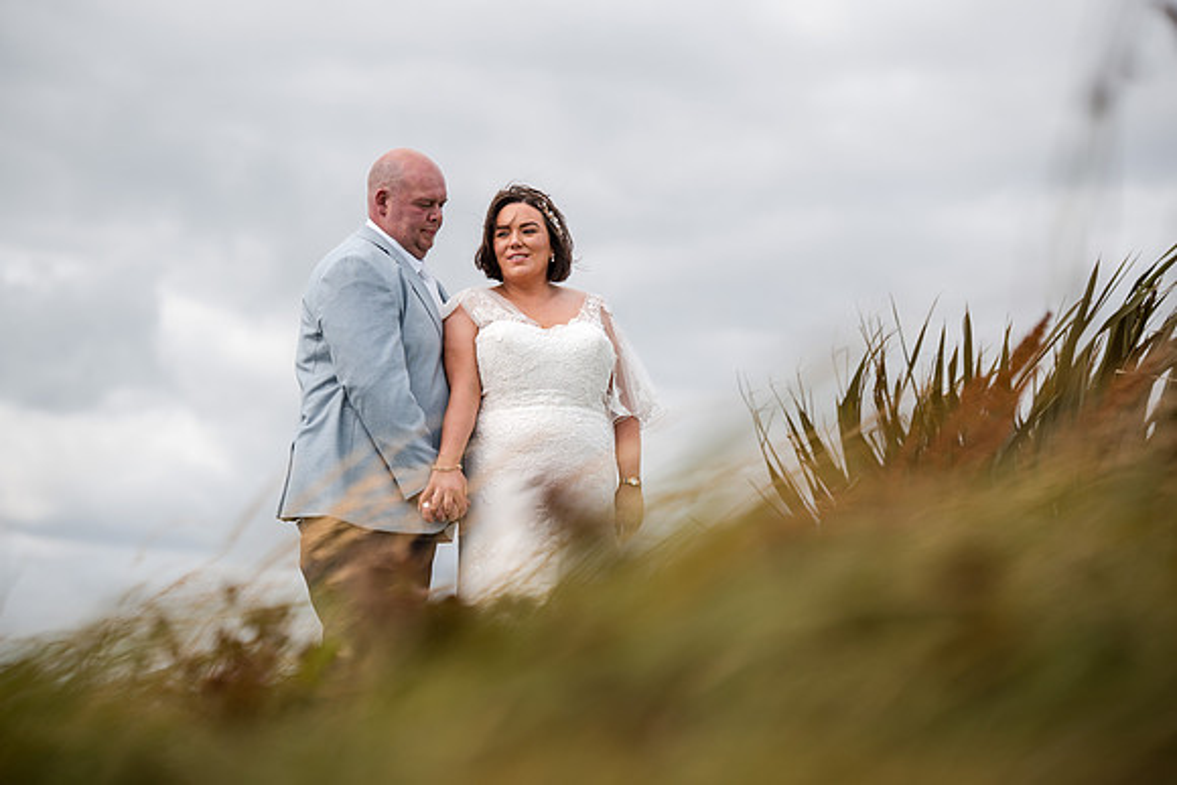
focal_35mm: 85
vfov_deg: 16.1
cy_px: 392
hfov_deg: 23.9
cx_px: 588
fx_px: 2780
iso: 100
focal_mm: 85
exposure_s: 1/2500
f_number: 2.5
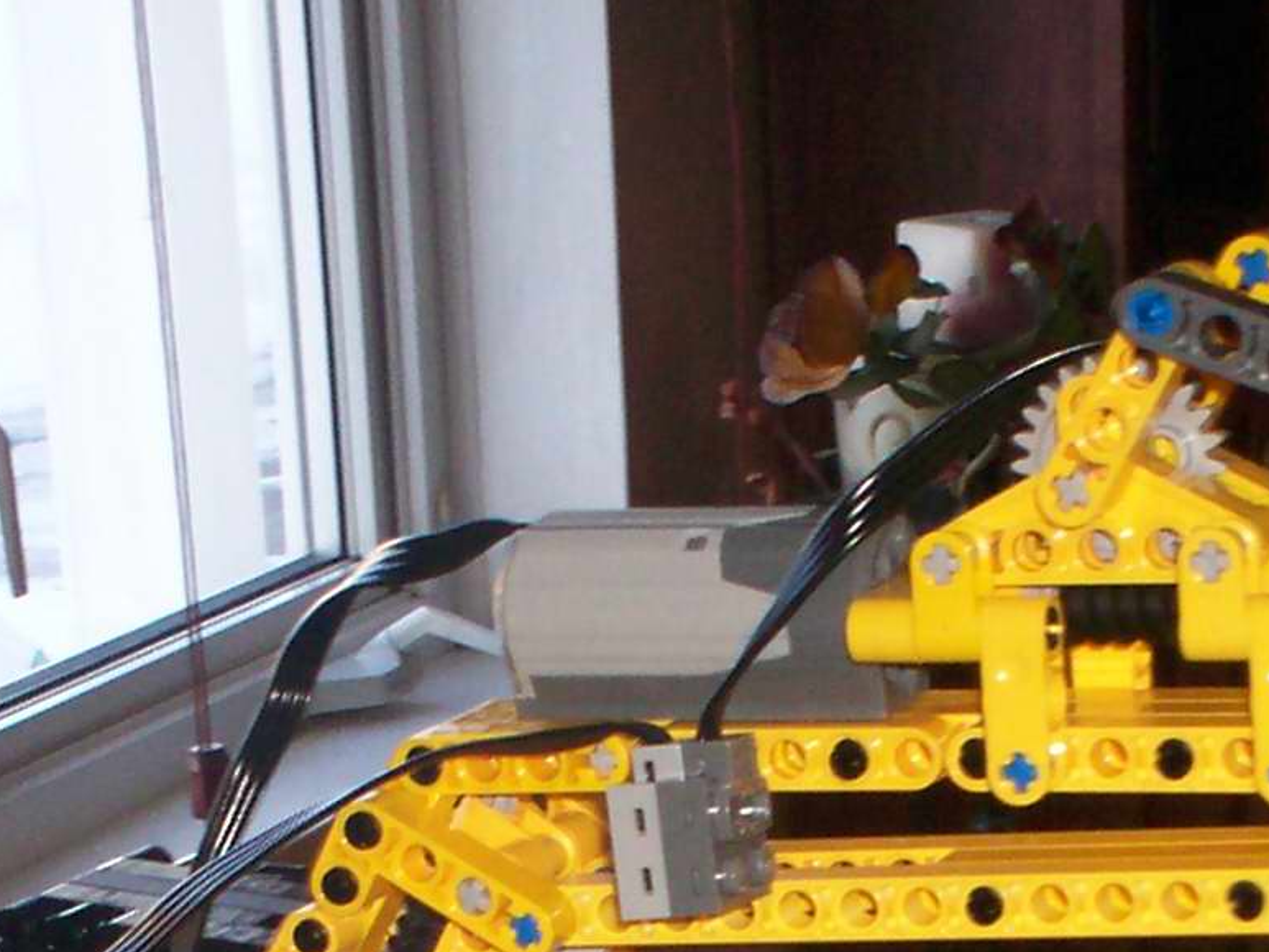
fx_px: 4400
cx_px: 1001
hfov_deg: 16.3
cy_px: 1336
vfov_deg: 11.9
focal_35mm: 120
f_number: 4.5
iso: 140
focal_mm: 6
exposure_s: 1/60
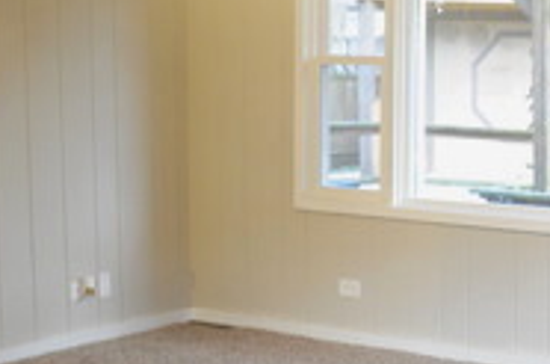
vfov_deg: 14.6
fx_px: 1417
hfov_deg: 20.8
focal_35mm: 93
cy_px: 274
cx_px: 621
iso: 640
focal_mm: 18
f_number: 3.5
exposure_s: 1/3
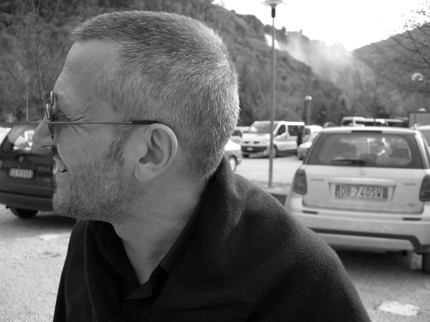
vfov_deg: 38.7
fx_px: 460
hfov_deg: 50.1
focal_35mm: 37
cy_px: 161
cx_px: 215
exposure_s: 1/247
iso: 64
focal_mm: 7.9
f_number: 2.8
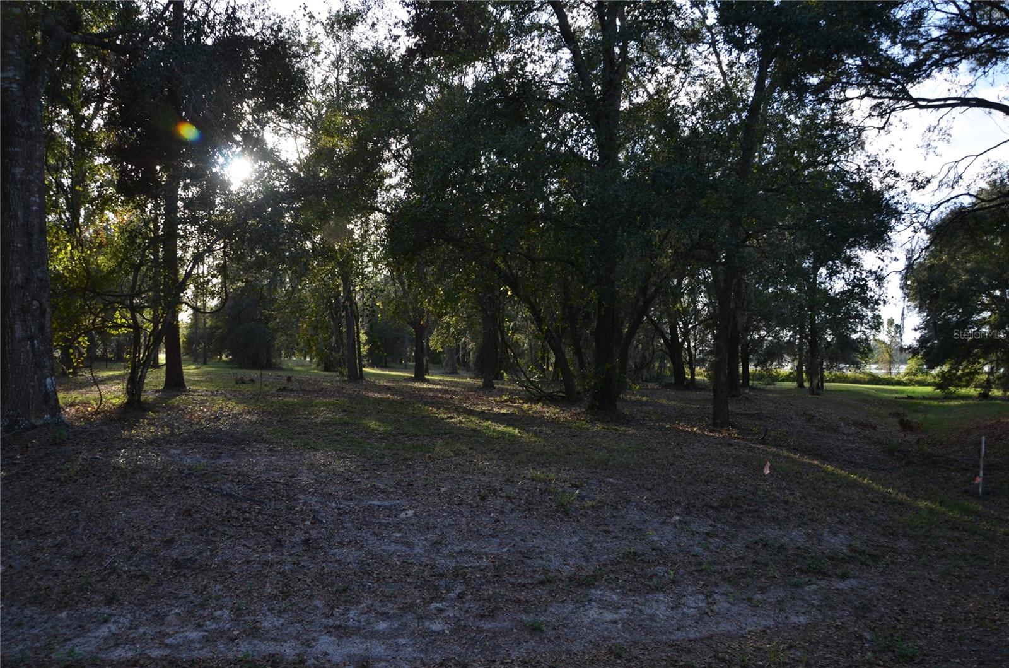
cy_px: 334
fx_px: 755
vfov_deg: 47.7
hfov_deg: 67.5
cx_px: 504
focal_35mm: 27
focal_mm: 18
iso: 100
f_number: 5.6
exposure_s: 1/125
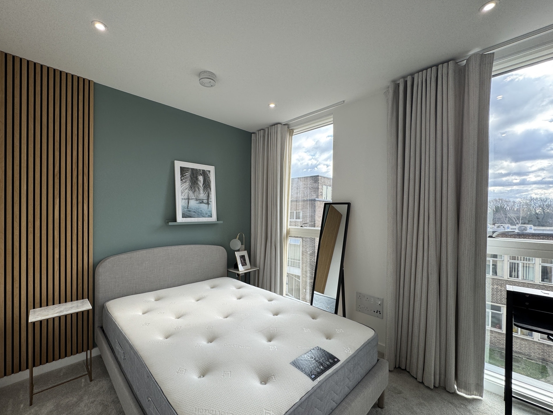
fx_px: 240
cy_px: 216
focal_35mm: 15
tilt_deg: +0.1
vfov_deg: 81.7
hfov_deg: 98.1
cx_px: 260
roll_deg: -0.4
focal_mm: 2.22
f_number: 2.2
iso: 40
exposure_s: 1/220
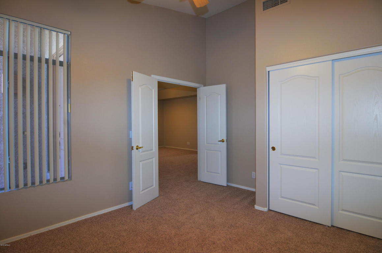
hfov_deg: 90.1
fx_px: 191
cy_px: 126
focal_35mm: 18
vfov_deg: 67.2
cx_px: 191
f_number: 8
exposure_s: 1/25
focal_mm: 12
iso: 1000
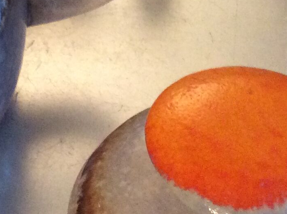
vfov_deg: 12.5
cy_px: 77
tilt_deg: -48.1
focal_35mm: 118
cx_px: -15
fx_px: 977
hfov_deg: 16.3
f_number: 2.4
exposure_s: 1/25
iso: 250
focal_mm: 3.3
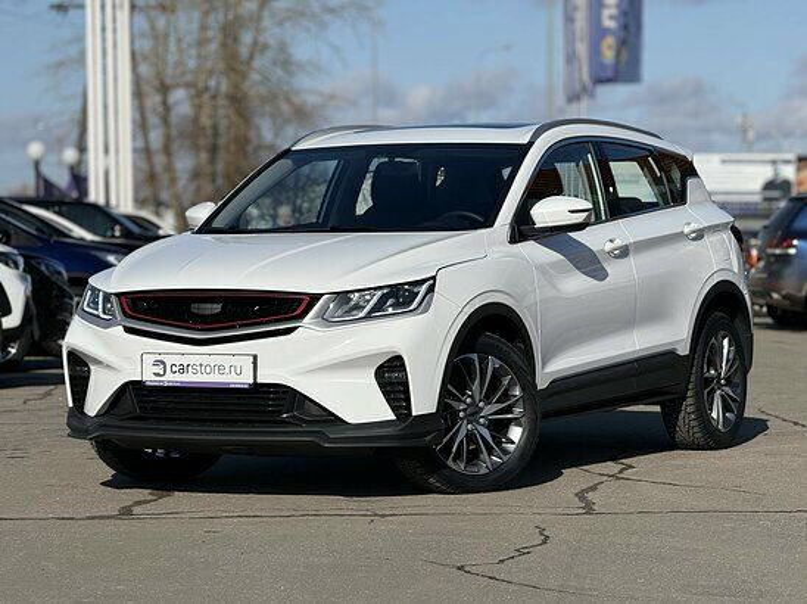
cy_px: 302
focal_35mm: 120
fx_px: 2795
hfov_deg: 16.4
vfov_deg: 12.3
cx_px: 404
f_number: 2.8
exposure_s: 1/3344
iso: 32
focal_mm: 15.66
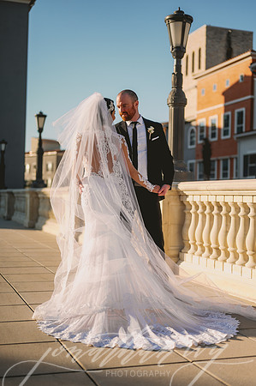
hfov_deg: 26.9
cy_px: 193
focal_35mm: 50
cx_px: 128
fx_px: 535
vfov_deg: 39.6
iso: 50
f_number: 2
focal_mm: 50
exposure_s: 1/6400
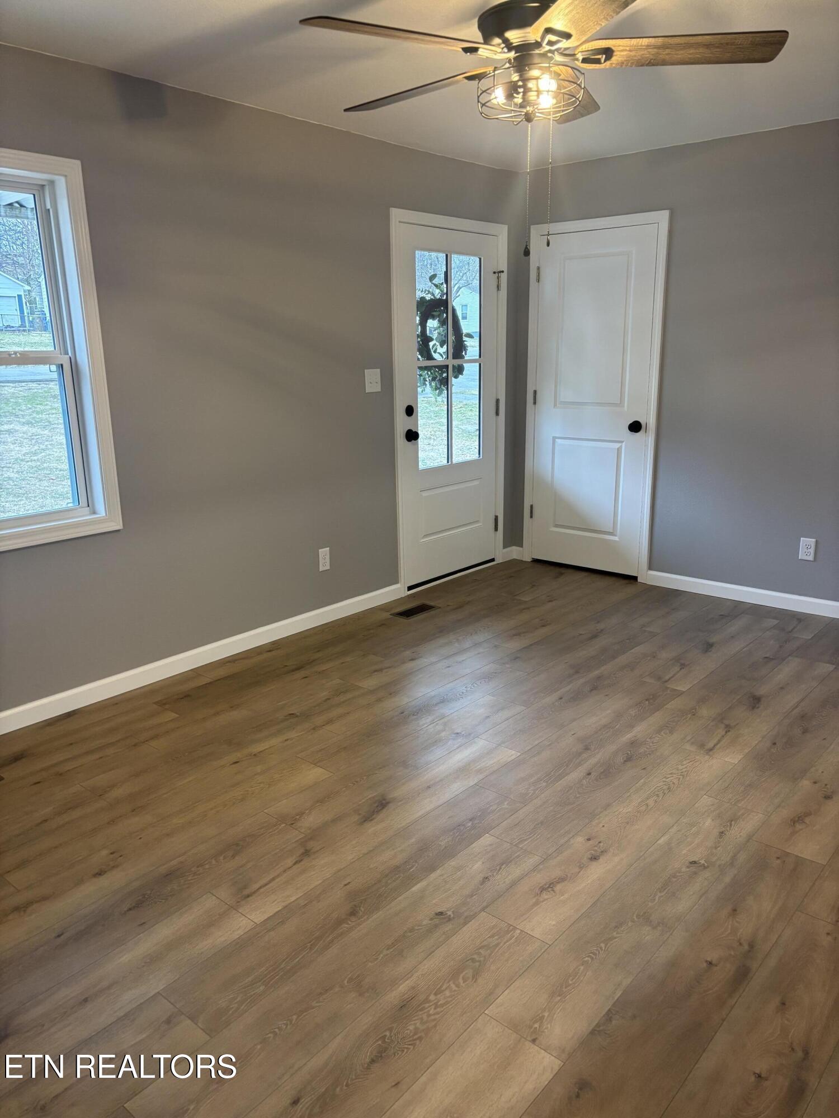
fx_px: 840
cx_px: 420
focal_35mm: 26
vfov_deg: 67.3
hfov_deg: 53.1
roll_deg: +0.3
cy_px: 559
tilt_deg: -14.9
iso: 200
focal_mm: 5.96
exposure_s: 1/60
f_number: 1.6
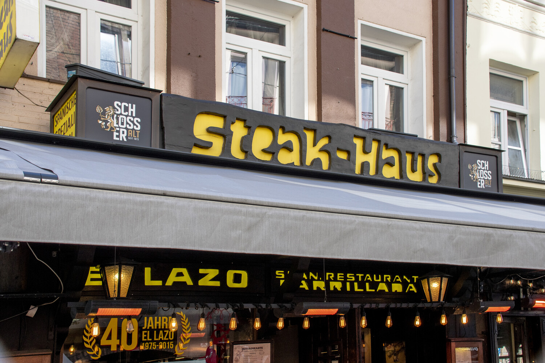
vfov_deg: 29.2
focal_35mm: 46
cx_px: 272
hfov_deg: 42.7
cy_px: 182
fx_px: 696
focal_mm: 31
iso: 200
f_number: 6.3
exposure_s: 1/250
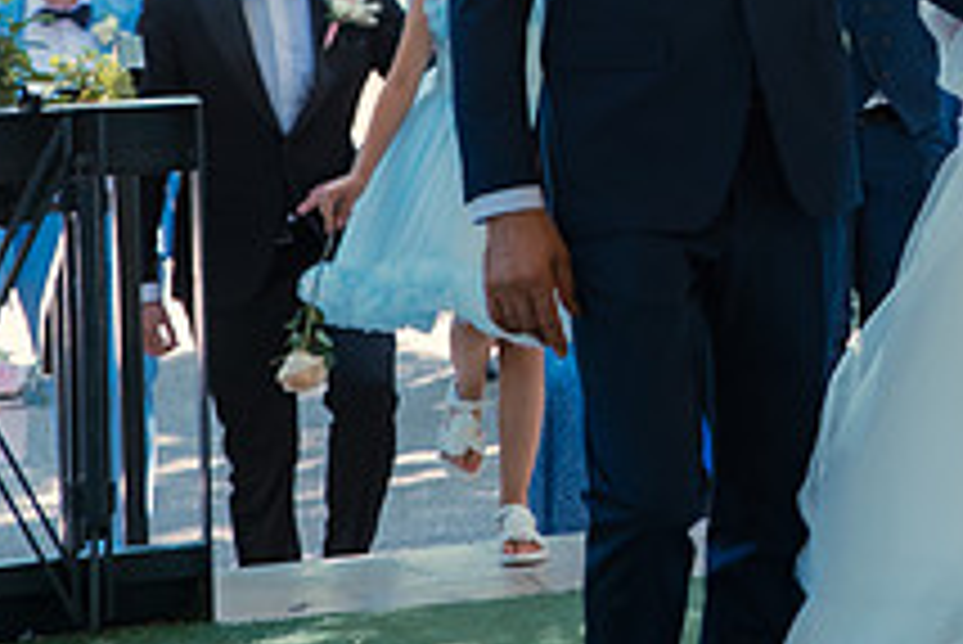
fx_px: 4390
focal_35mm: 164
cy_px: -133
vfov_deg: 8.3
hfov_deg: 12.2
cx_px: 1241
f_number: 3.5
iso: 500
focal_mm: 55
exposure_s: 1/125
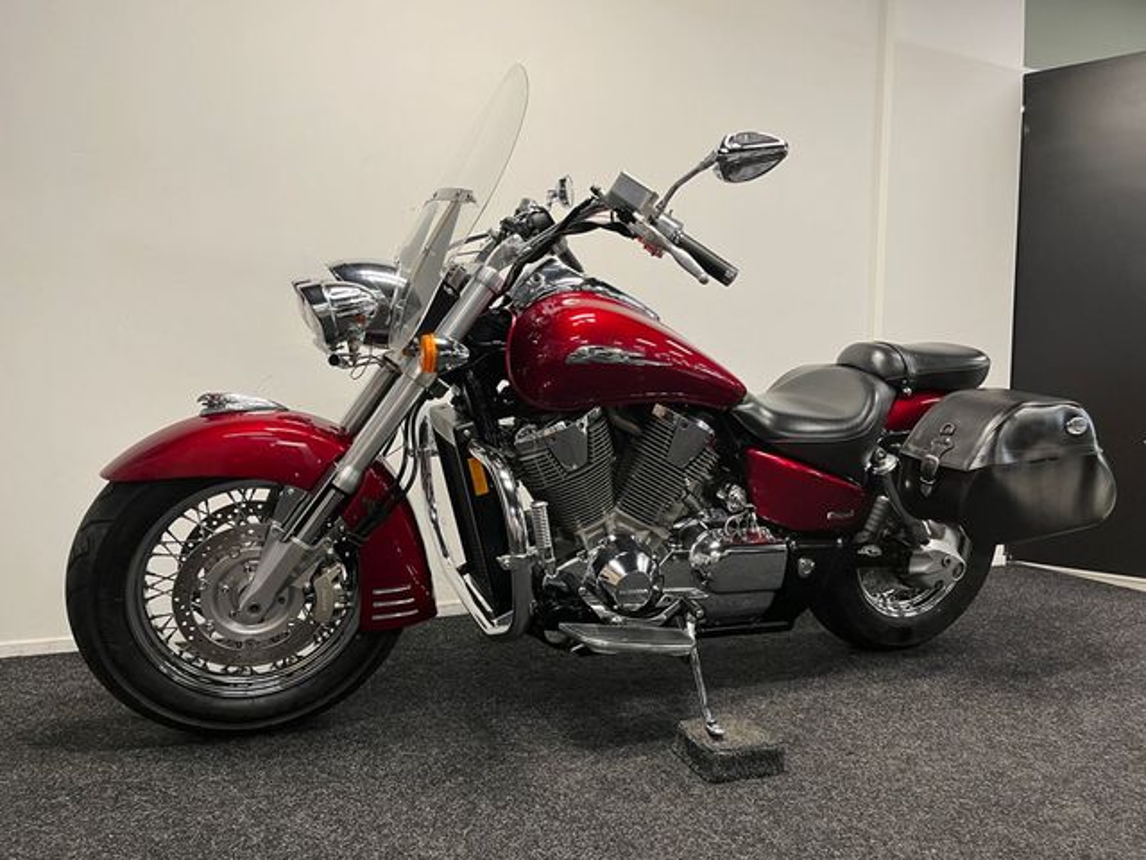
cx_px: 573
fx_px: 861
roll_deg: +0.2
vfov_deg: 53.1
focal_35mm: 26
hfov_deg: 67.3
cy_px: 430
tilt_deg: -2.3
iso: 100
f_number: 1.6
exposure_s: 1/50
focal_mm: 5.1
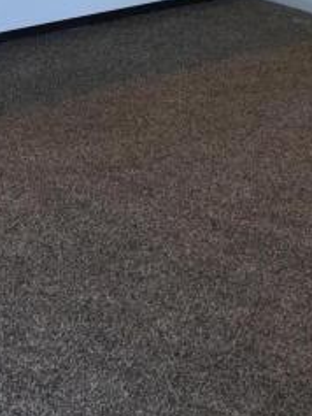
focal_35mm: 94
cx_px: 63
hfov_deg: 15.6
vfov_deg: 18.2
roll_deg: +0.3
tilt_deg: -0.3
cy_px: -235
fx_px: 1129
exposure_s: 1/30
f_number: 2.2
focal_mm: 4.15
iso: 50
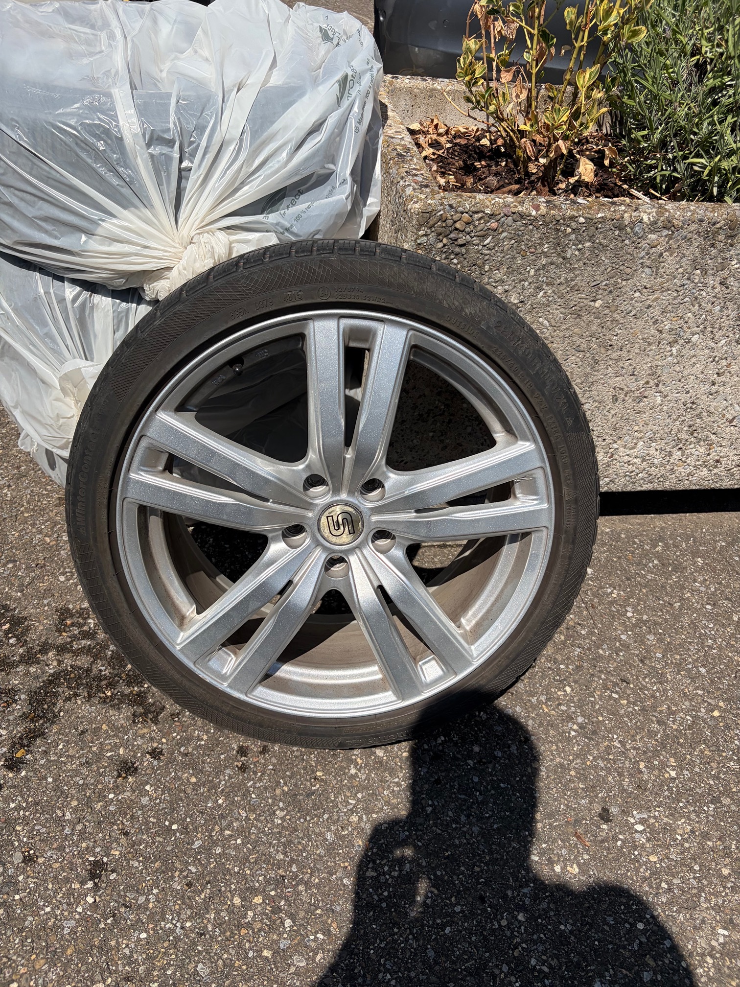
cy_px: 494
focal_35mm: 26
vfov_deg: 67.3
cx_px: 370
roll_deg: -1.2
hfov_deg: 53.1
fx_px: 741
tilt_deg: -42.9
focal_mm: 5.96
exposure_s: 1/5348
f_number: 1.6
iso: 50
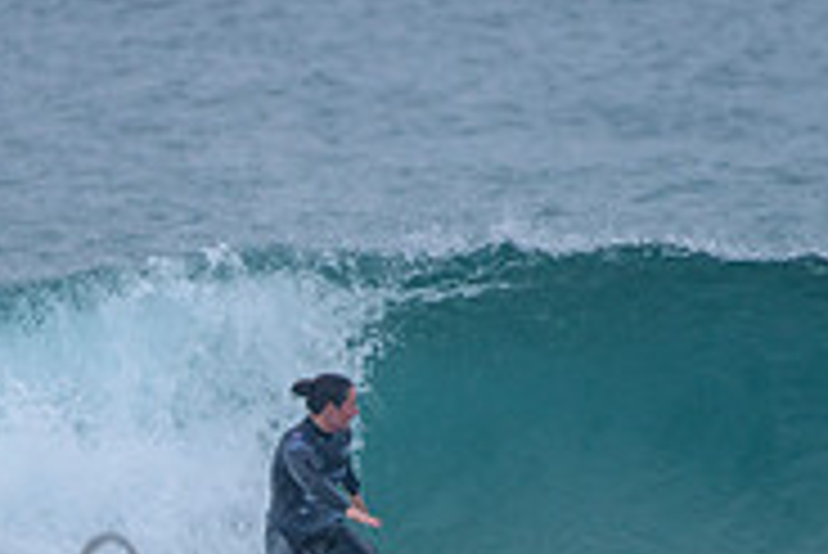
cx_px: 270
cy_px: 565
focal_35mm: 1572
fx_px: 36183
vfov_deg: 0.9
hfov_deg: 1.3
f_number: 5.6
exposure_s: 1/2000
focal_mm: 500
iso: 360
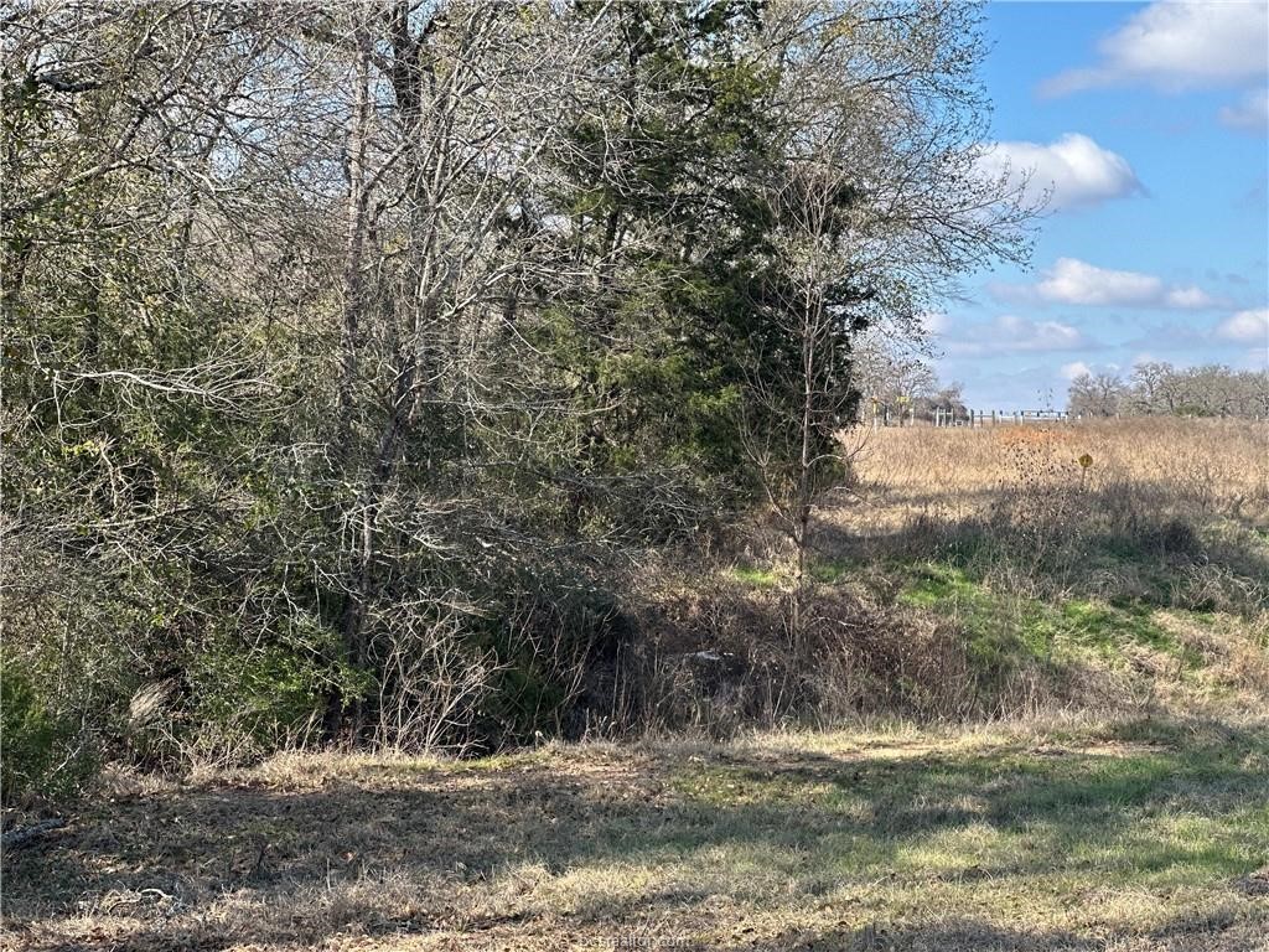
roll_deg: -1.2
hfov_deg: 25.3
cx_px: 634
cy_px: 476
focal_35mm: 77
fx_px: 2823
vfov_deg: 19.1
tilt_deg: +0.7
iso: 25
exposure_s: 1/180
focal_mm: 9
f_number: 2.8
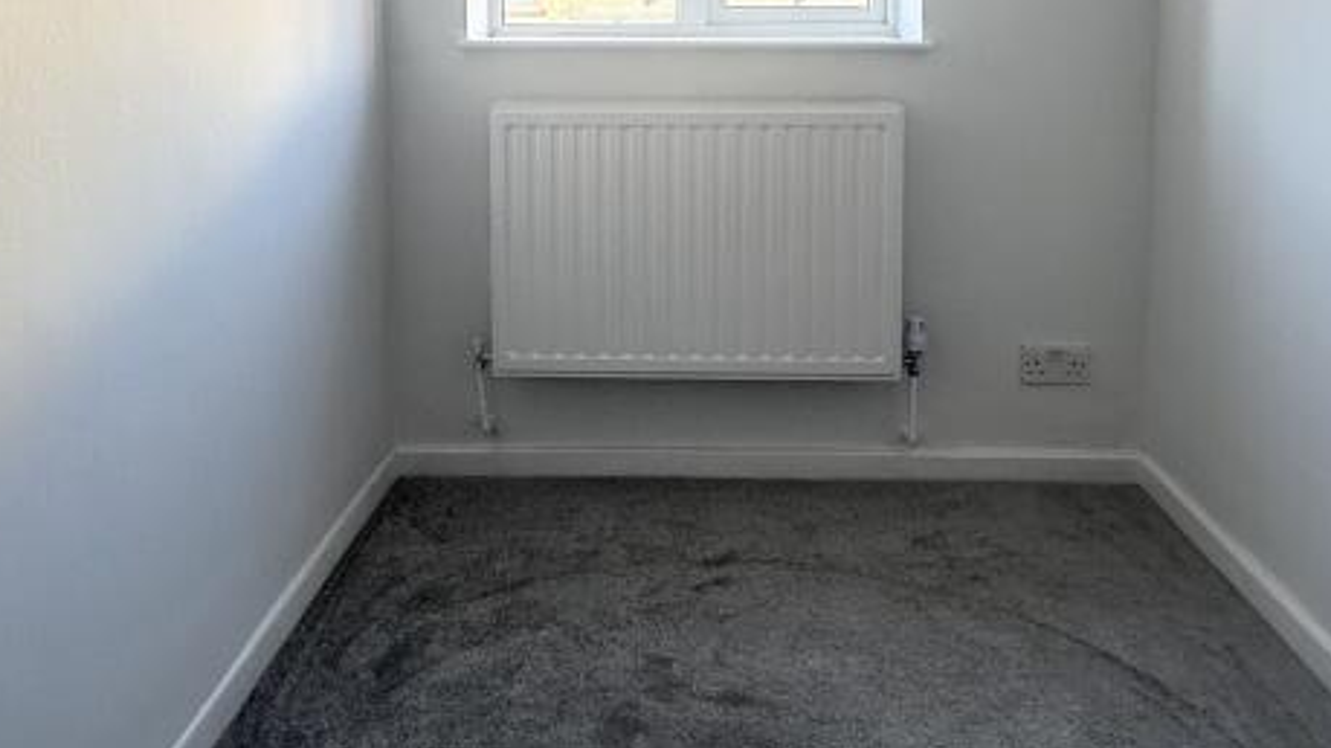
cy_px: 67
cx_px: 650
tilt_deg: -3.0
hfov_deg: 58.0
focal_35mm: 34
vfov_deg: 32.8
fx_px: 1200
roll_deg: +0.7
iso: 40
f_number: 2.2
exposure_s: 1/133
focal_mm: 2.22
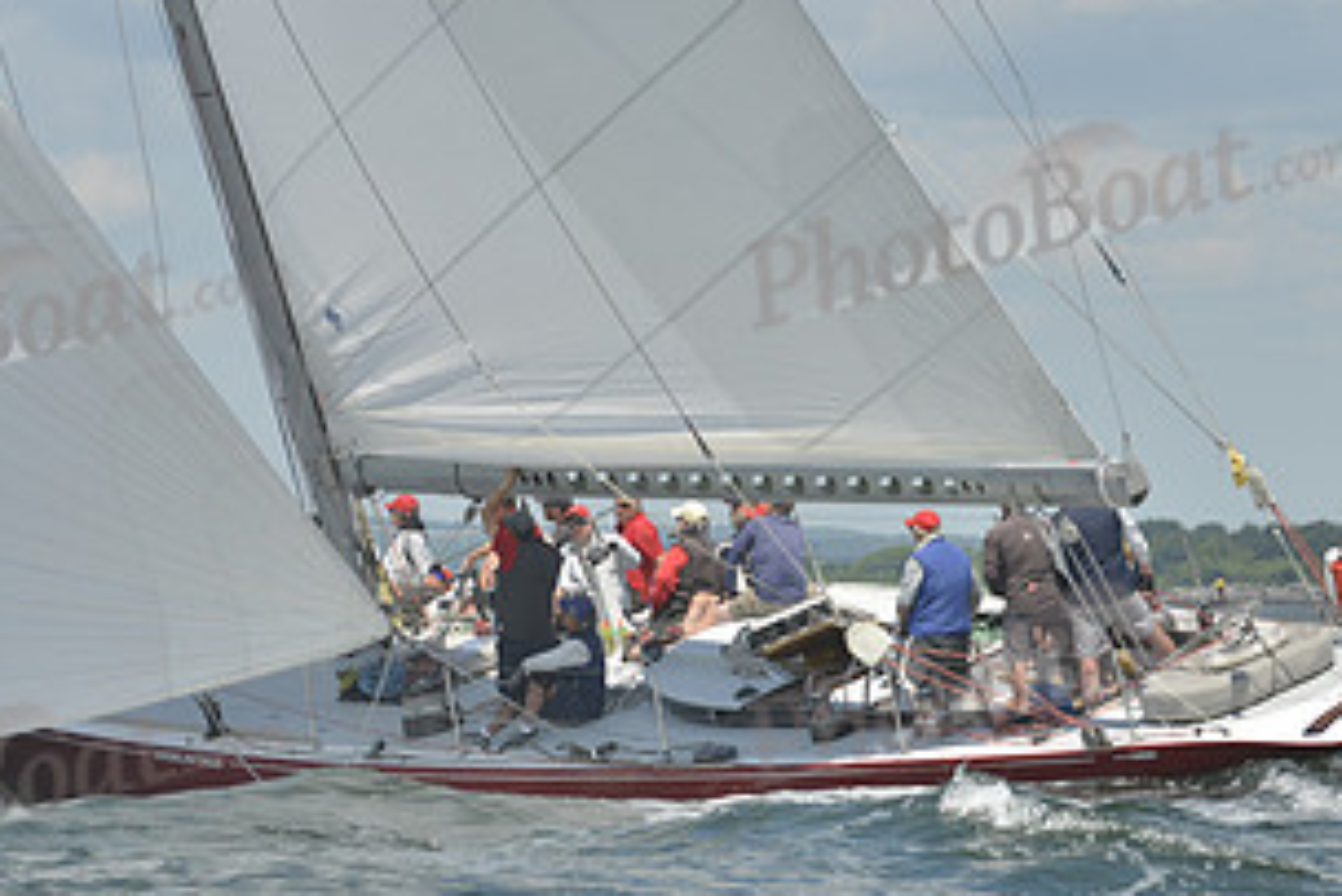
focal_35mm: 382
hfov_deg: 5.4
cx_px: 521
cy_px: 505
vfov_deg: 3.6
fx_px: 14246
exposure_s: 1/1000
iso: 280
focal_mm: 200
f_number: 7.1
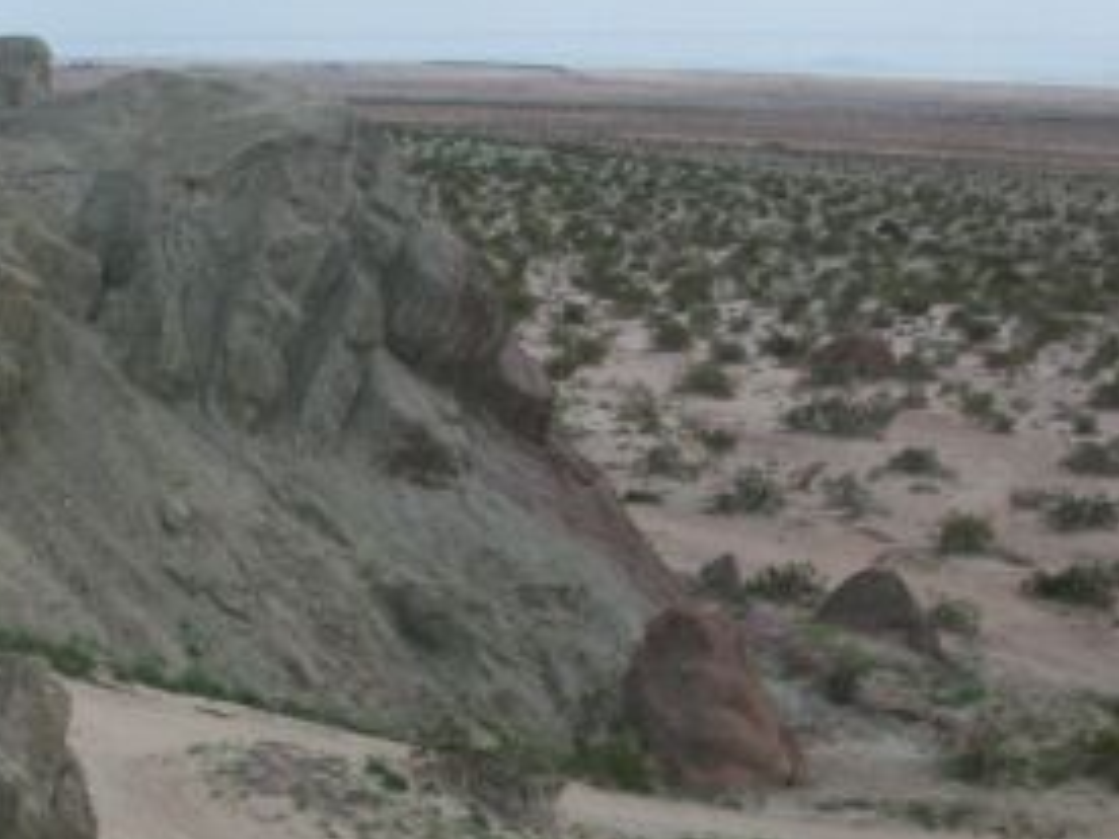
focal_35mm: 95
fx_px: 3071
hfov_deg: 20.3
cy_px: 922
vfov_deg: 15.2
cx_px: 126
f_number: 8.8
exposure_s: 1/200
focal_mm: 6.3
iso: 80
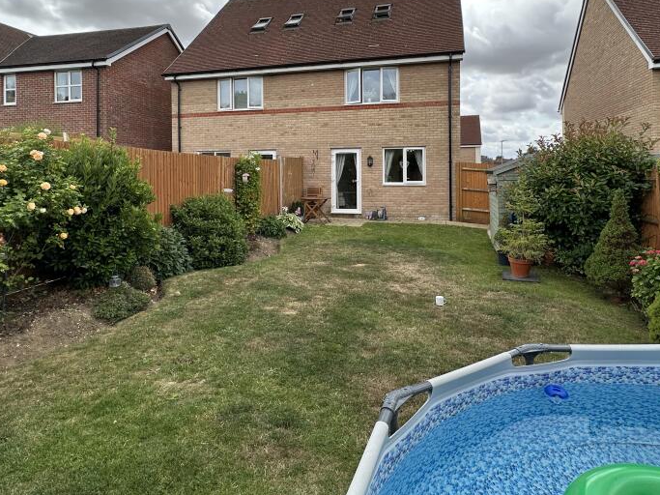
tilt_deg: -0.5
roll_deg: -0.1
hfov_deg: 78.9
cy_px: 173
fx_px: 400
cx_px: 348
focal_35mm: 21
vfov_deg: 62.2
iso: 40
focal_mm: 2.22
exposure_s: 1/739
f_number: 2.2
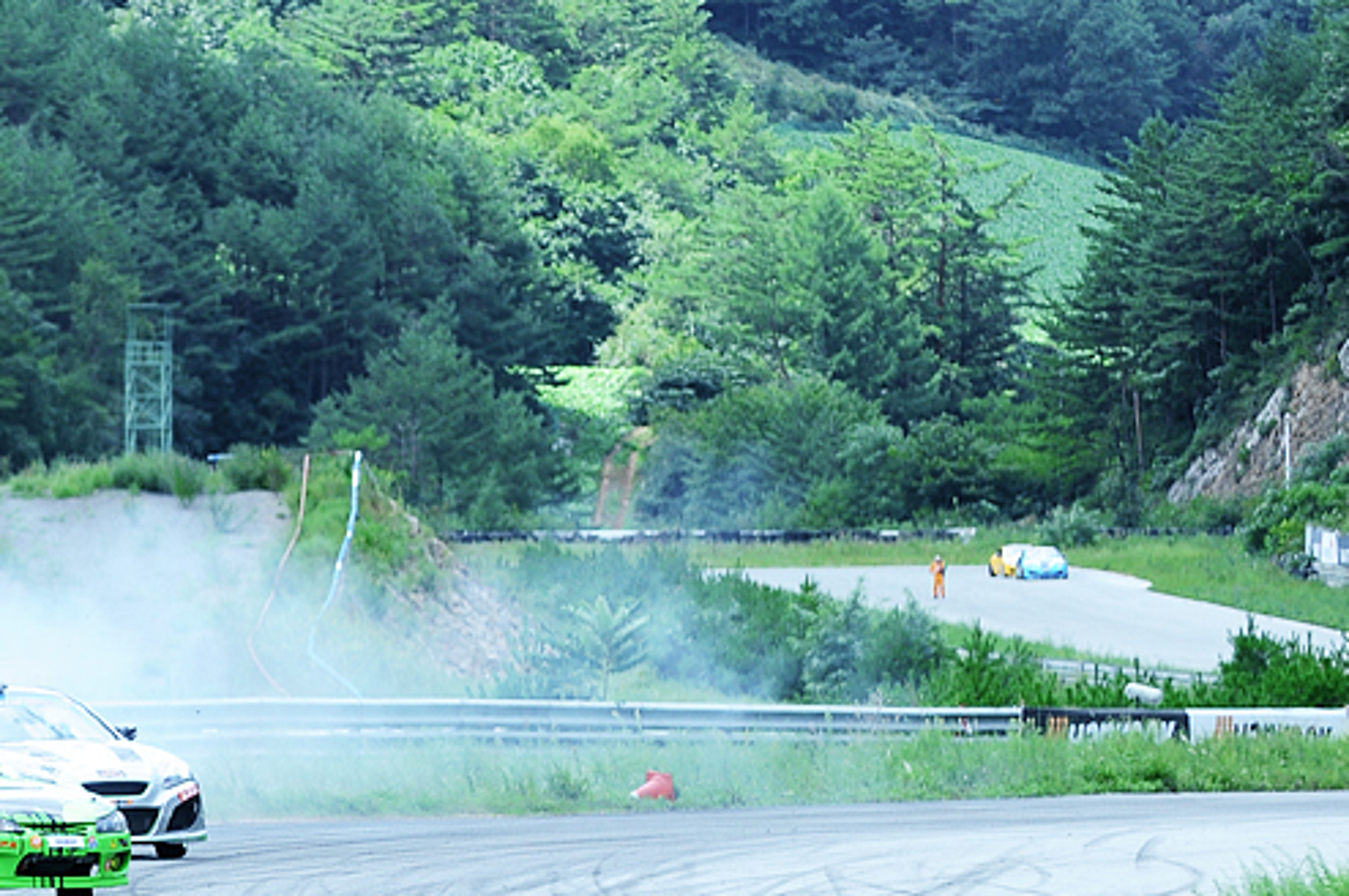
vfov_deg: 4.3
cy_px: 789
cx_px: 27
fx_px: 11863
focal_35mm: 317
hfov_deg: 6.5
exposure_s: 1/800
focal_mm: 102
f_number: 2.8
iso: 200
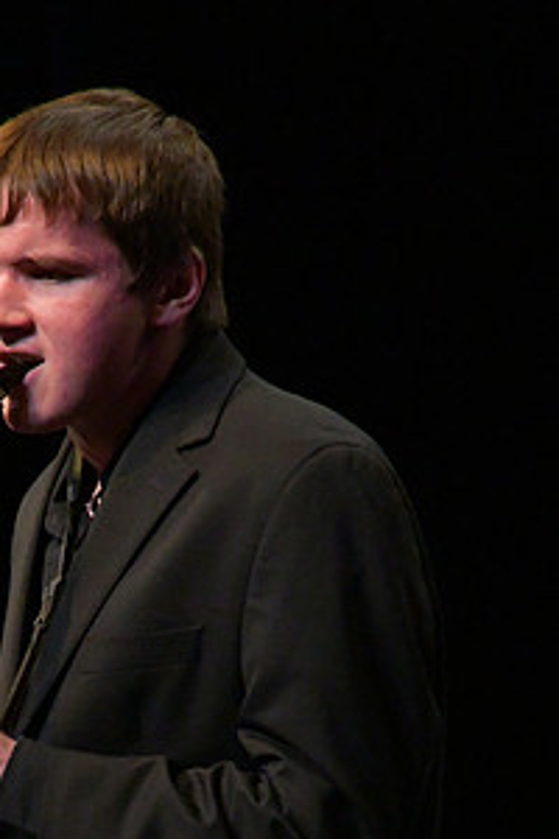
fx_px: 14184
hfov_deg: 2.3
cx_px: 161
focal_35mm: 609
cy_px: 766
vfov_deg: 3.4
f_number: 9
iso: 12800
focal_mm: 210
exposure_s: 1/500
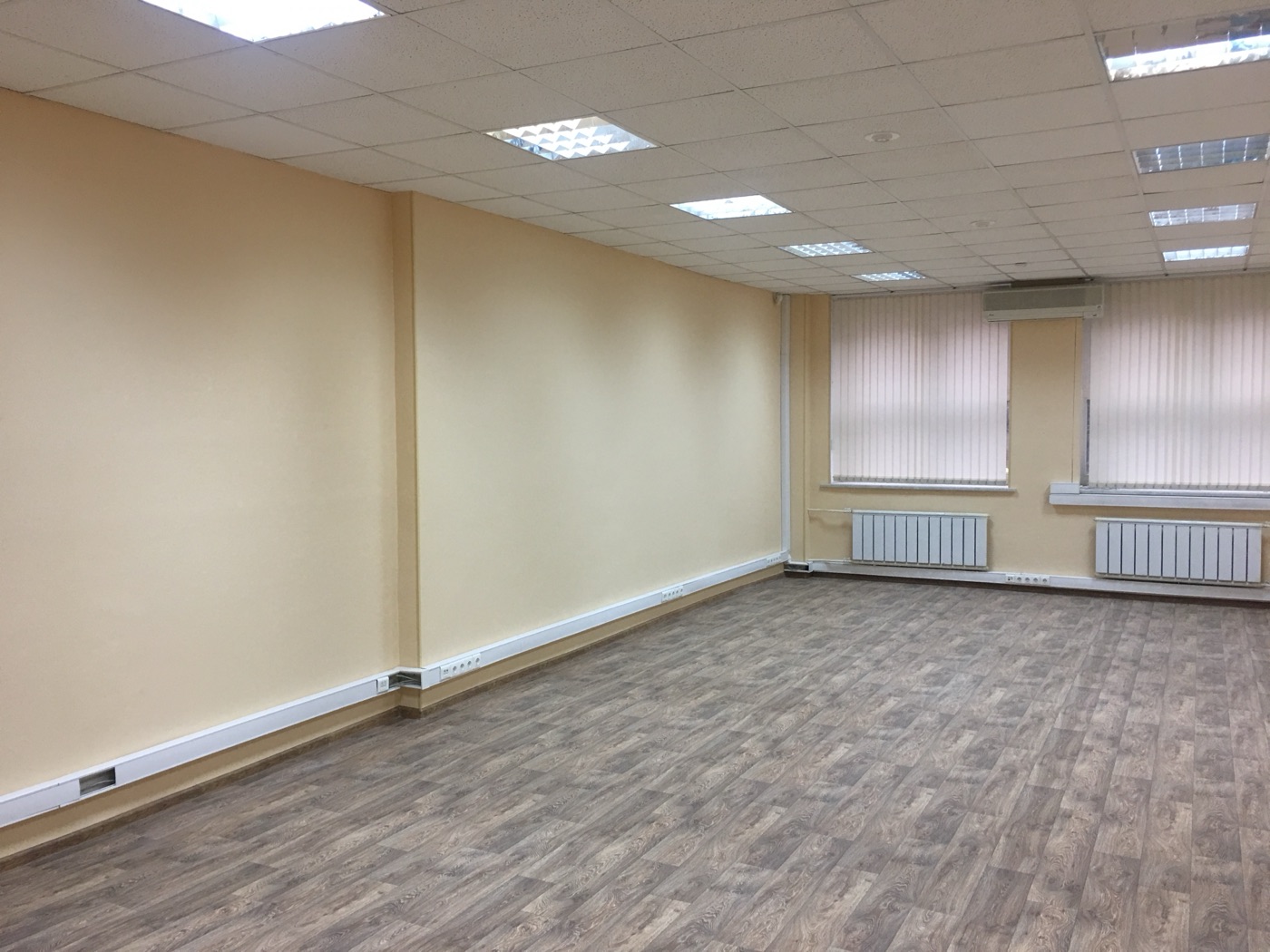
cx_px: 635
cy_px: 476
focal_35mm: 29
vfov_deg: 48.2
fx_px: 1064
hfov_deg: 61.7
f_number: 2.2
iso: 50
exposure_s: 1/33
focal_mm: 4.15
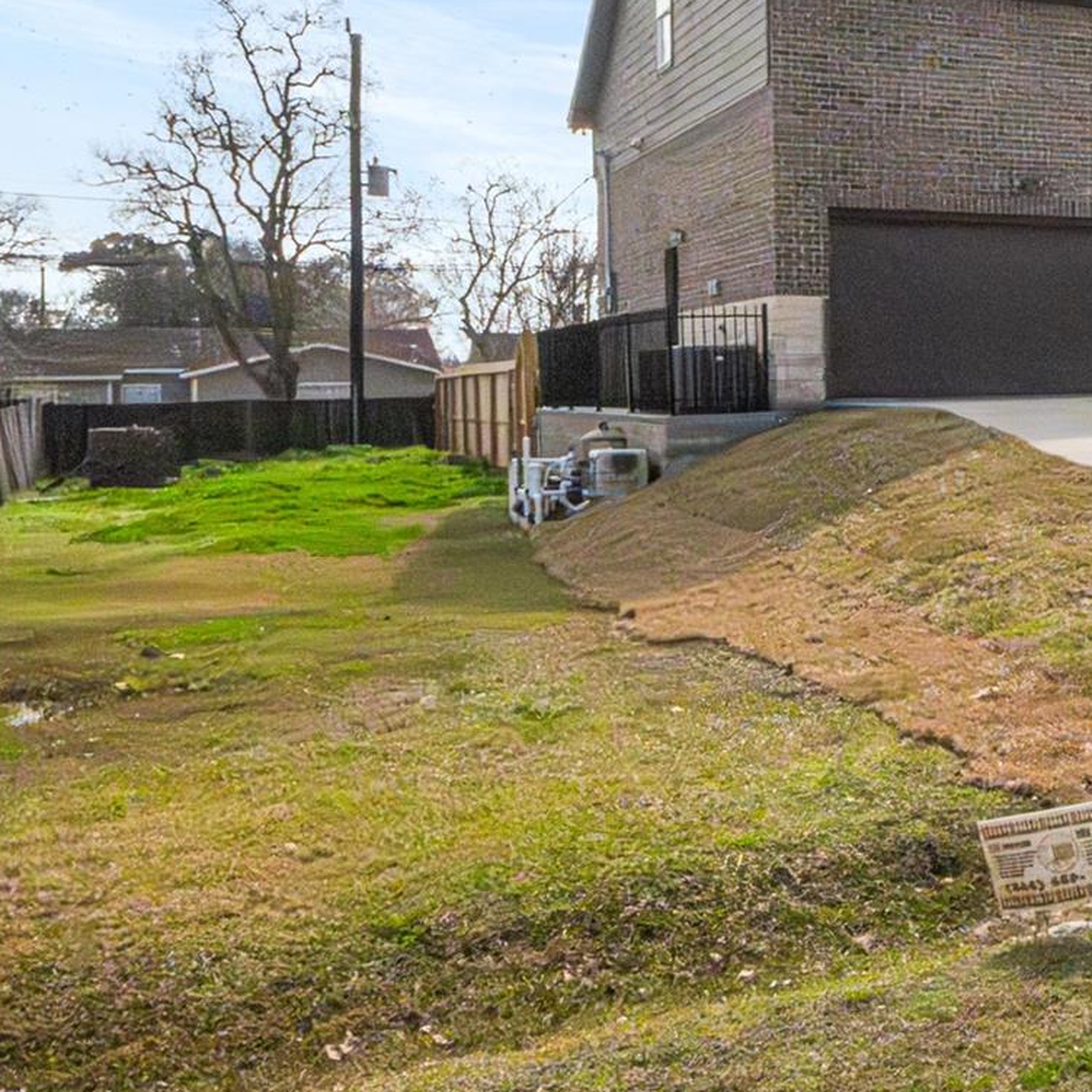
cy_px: 395
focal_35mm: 52
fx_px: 1862
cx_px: 1431
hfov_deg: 27.2
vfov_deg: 32.5
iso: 16000
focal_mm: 15
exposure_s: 1/6400
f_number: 22
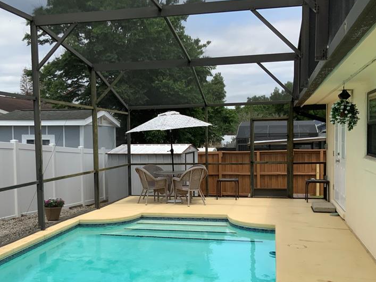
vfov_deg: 34.2
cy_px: 175
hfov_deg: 44.7
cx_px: 162
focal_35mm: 42
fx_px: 456
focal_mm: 3
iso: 16
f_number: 1.8
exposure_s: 1/1451
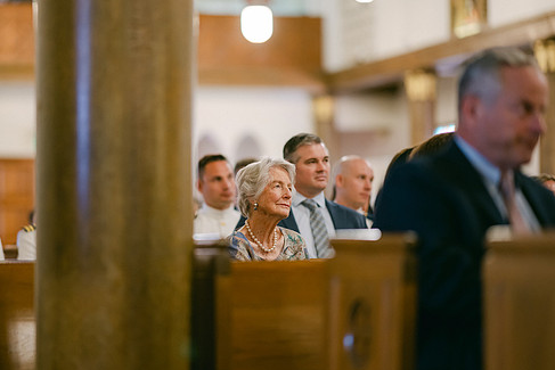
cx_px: 230
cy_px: 193
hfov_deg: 16.4
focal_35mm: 125
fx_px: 1928
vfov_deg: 11.0
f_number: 1.4
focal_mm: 105
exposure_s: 1/125
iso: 640
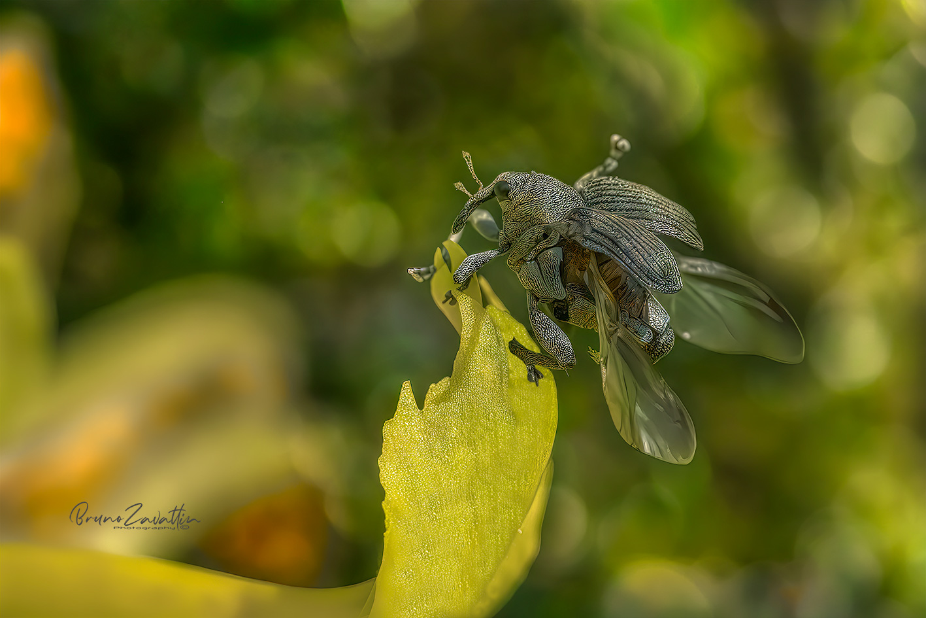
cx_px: 463
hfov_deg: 19.5
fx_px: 2701
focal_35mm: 105
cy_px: 309
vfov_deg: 13.0
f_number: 8
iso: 500
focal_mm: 105
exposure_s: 1/1600
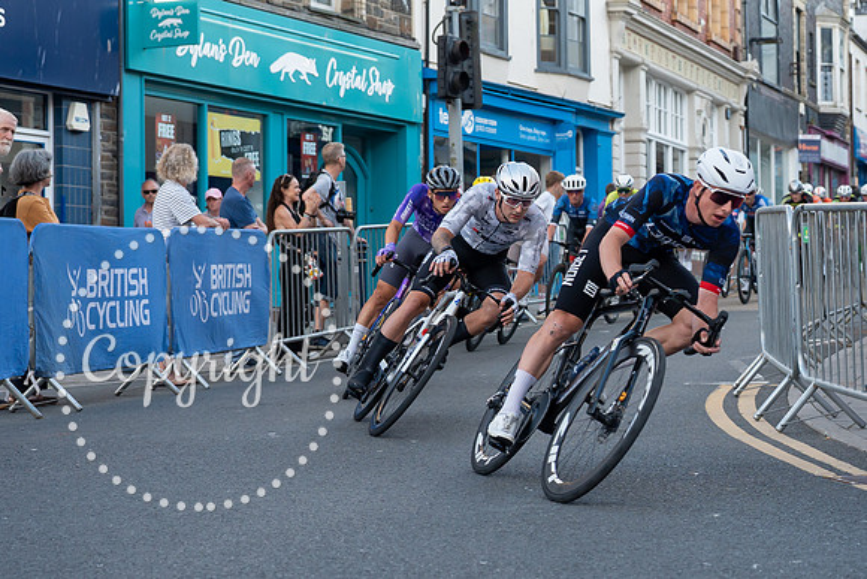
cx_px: 619
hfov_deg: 22.1
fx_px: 2206
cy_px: 211
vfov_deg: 14.9
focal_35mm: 92
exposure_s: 1/800
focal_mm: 45
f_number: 3.2
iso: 200
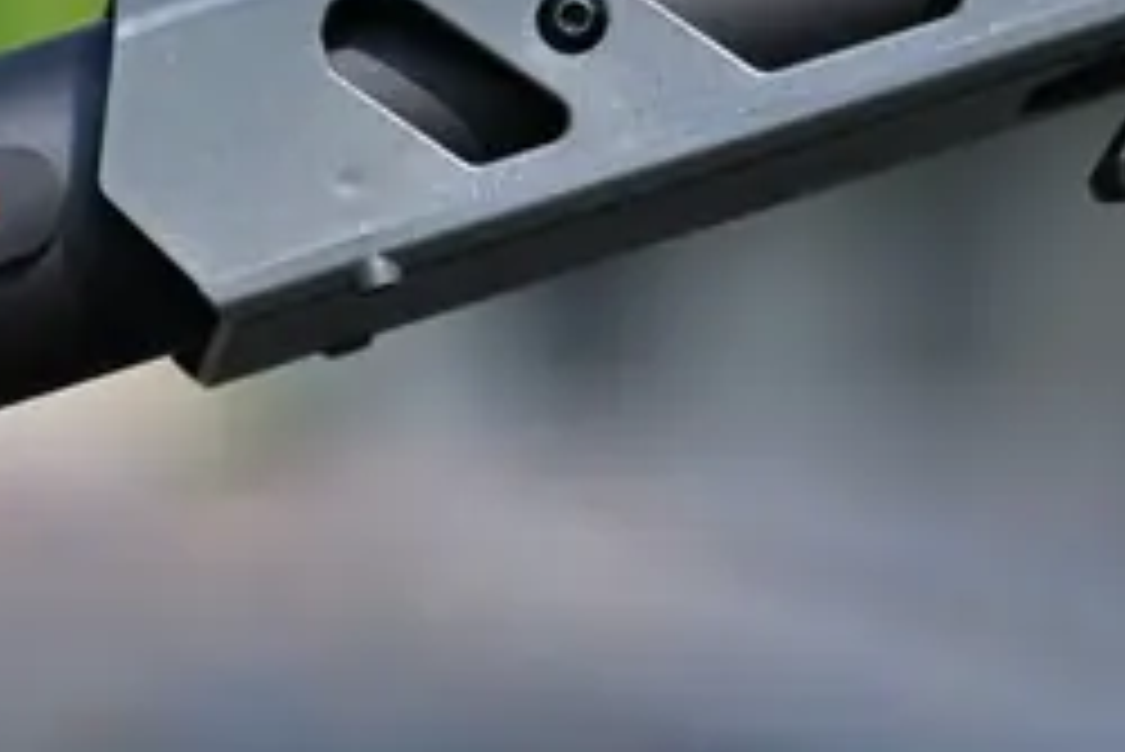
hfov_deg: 2.9
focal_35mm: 696
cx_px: -1332
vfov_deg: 2.0
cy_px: 1063
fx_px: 21762
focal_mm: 145
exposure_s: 1/125
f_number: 5
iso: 110
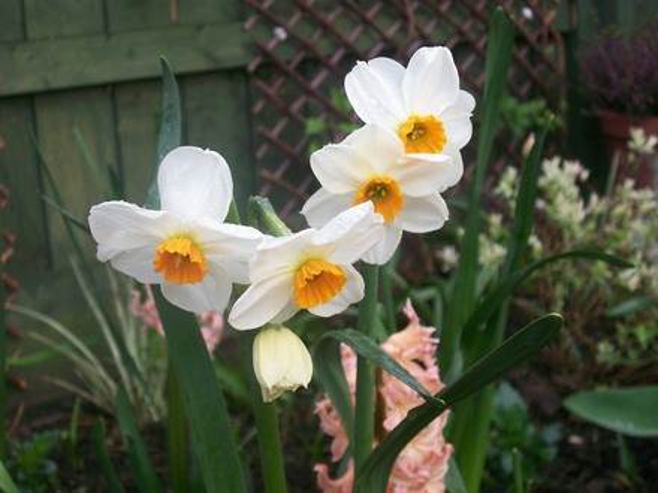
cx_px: 329
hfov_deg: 34.3
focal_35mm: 56
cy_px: 246
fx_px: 1064
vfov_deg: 26.1
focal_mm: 9.4
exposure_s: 1/148
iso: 80
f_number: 3.4
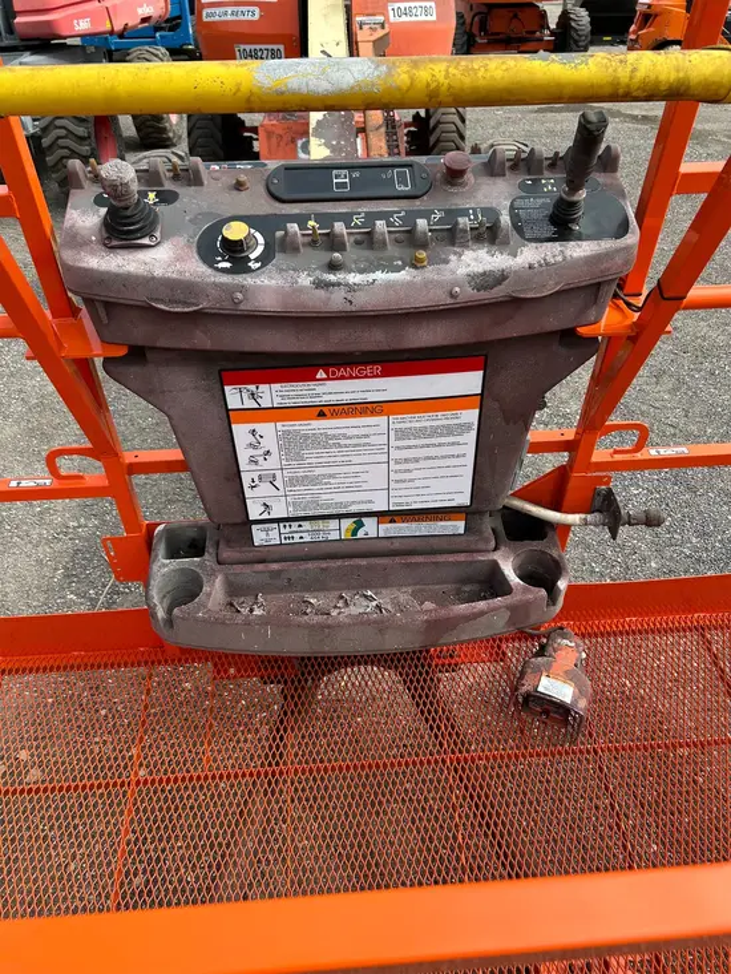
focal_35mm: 26
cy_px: 487
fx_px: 732
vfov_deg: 67.3
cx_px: 366
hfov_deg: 53.1
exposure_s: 1/1779
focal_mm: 5.7
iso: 50
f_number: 1.5
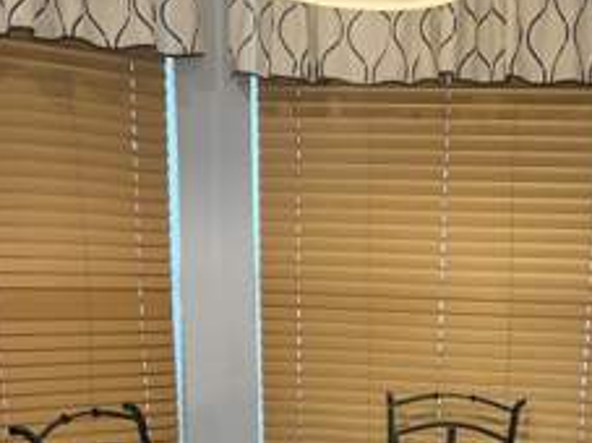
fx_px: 940
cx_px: 451
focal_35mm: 55
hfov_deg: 34.2
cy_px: 455
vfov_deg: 25.1
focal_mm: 5.96
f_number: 1.6
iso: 250
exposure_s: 1/60
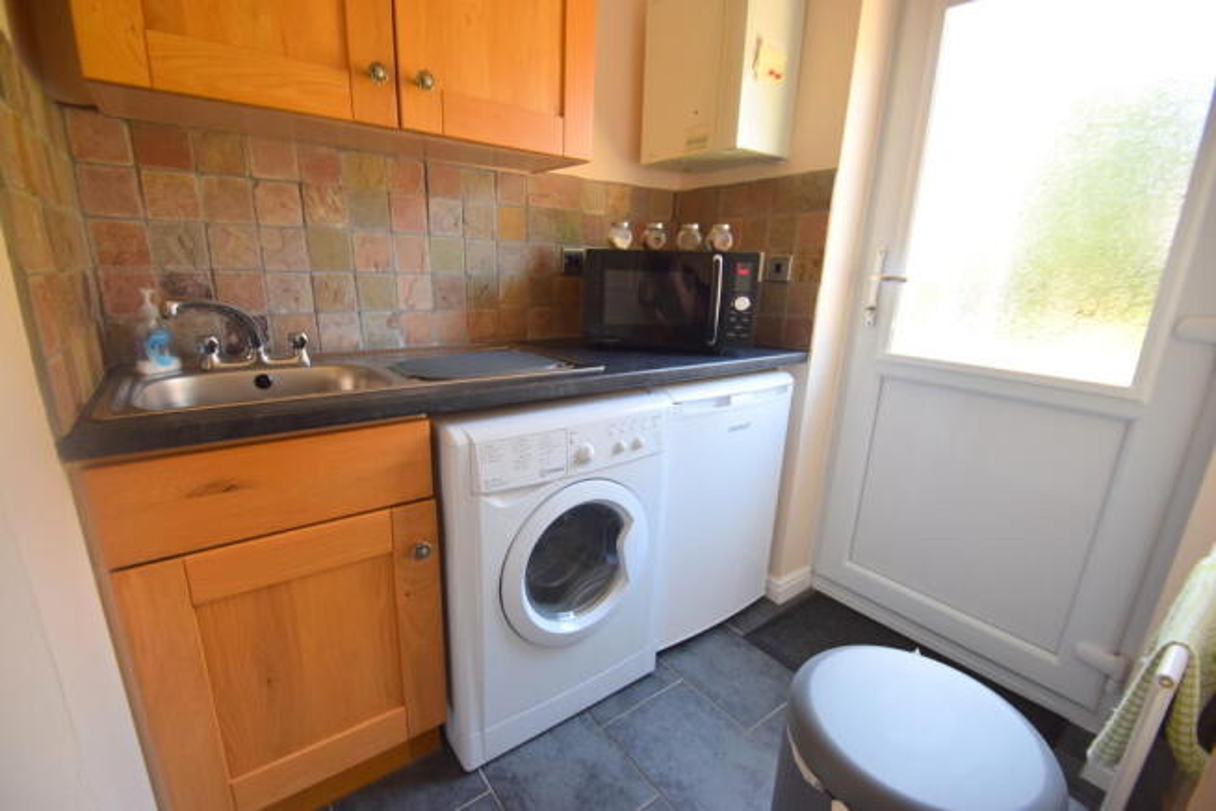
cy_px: 406
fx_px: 507
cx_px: 608
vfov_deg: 77.4
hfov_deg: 100.4
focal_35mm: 15
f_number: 4
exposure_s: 1/60
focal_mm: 10
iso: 500
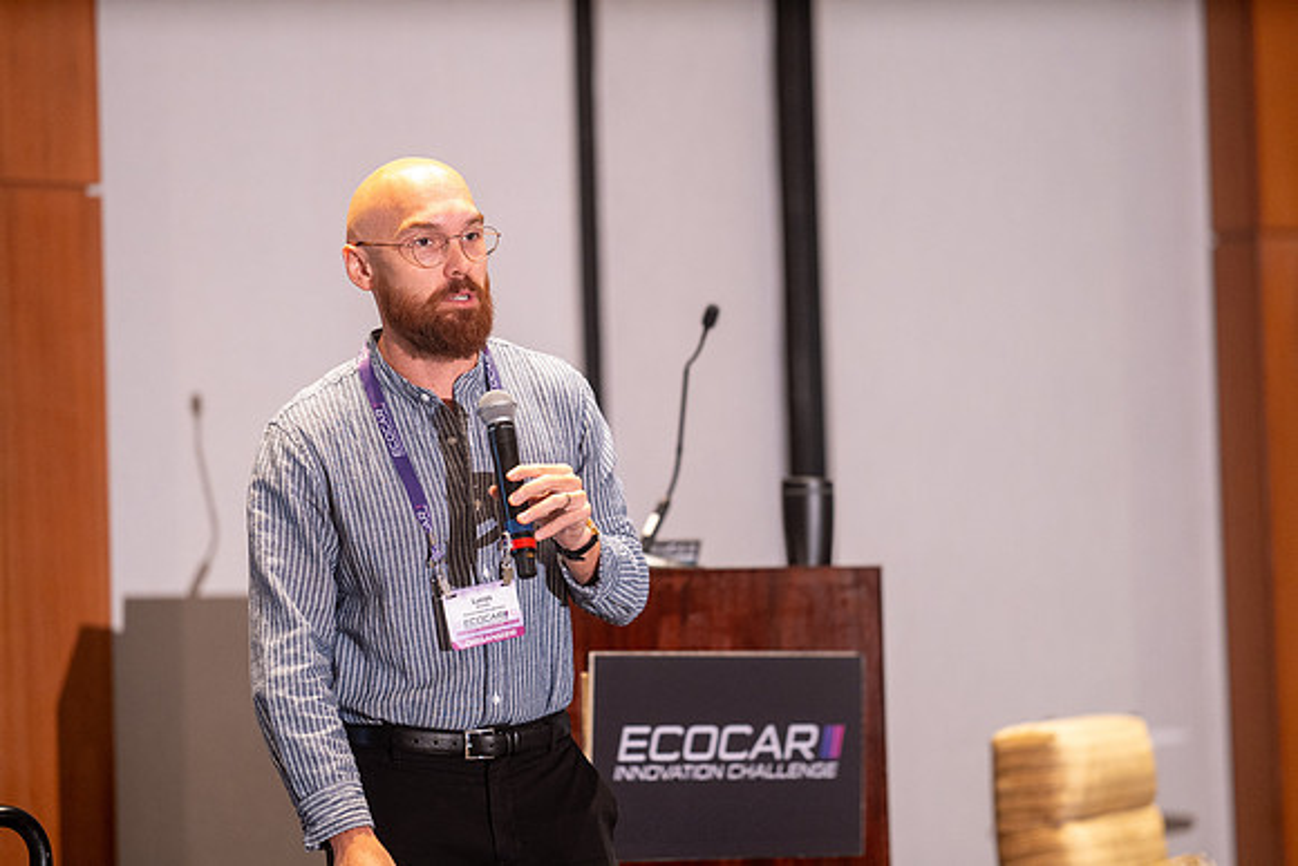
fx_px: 4868
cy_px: 433
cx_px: 649
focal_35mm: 135
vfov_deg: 10.2
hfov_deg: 15.2
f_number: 1.8
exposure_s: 1/200
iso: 1600
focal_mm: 135
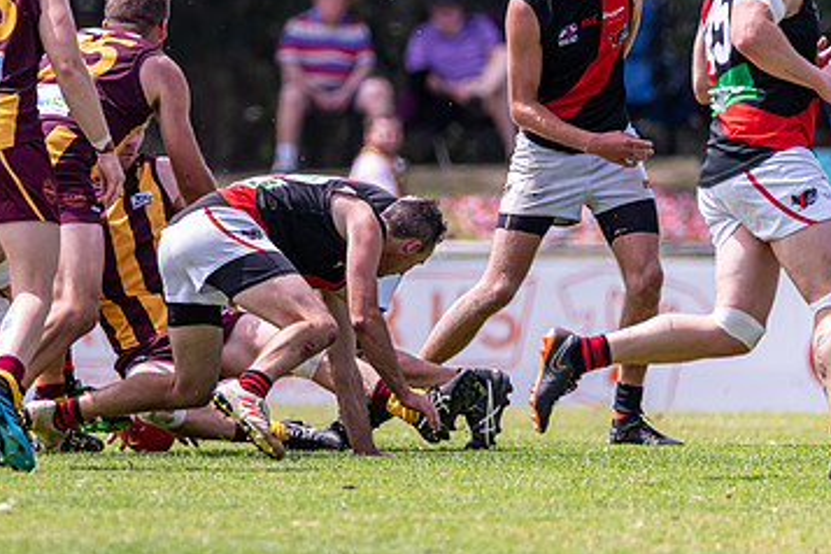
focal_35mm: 990
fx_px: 22851
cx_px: 189
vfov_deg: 1.4
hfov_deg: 2.1
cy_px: 195
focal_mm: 550
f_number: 6.3
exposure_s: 1/2000
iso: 800
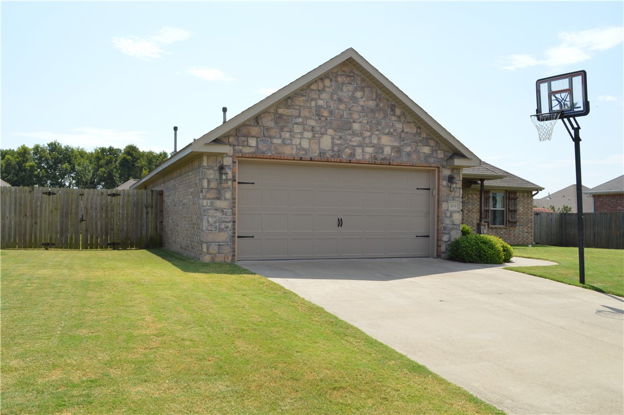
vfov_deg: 39.9
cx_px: 312
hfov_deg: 57.3
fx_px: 571
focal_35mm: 33
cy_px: 208
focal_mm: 22
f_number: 9
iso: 100
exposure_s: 1/200
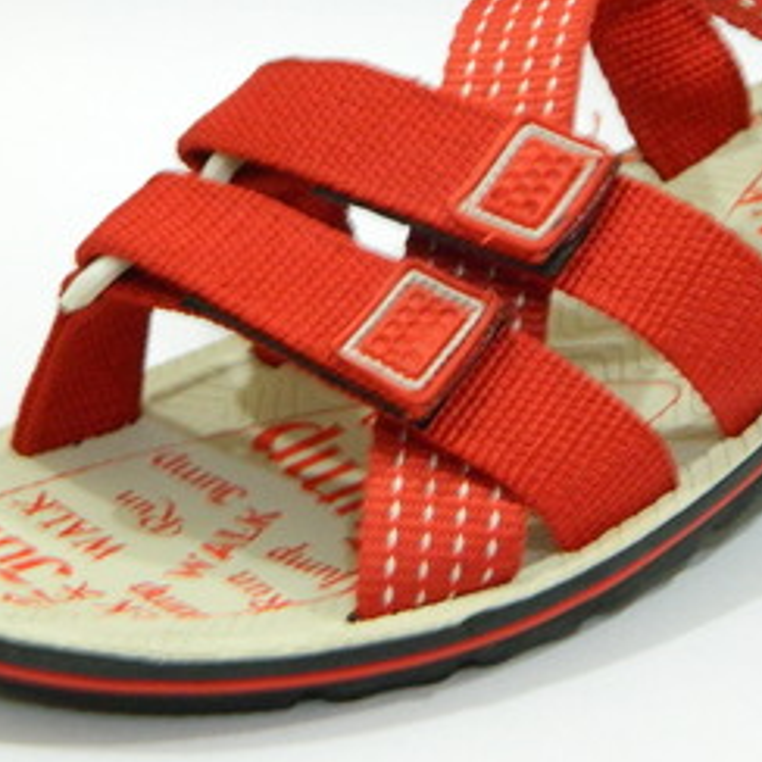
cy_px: 201
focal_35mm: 127
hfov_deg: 13.7
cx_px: 468
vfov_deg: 13.7
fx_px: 3163
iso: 400
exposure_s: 1/8
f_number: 4
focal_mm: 12.6
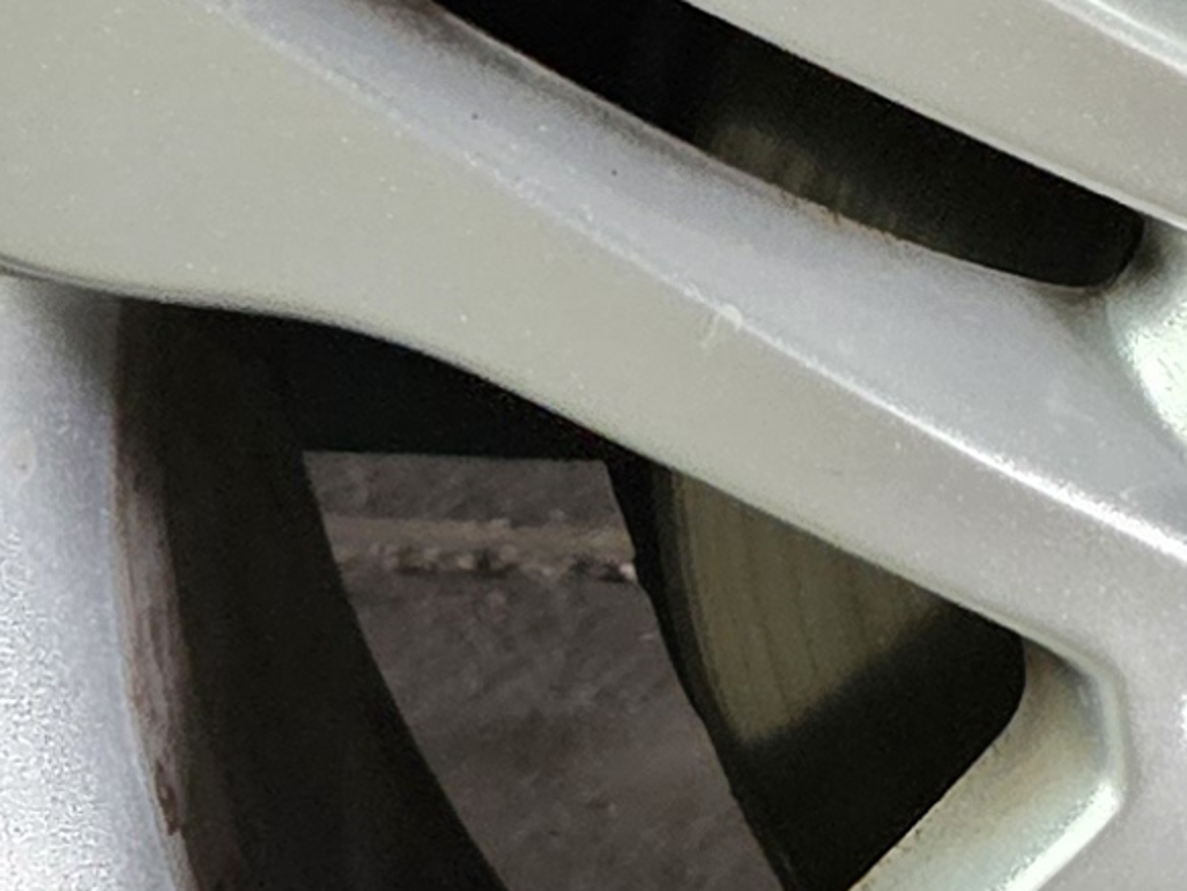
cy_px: 122
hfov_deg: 11.8
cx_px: 1897
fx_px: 5420
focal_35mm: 158
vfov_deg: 9.4
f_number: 1.8
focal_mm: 5.4
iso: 640
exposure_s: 1/30
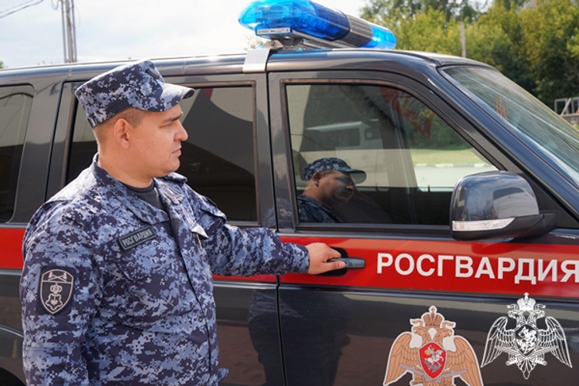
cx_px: 290
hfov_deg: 40.0
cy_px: 193
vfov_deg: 27.3
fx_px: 796
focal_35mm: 50
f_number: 5
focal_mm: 33
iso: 100
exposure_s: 1/320
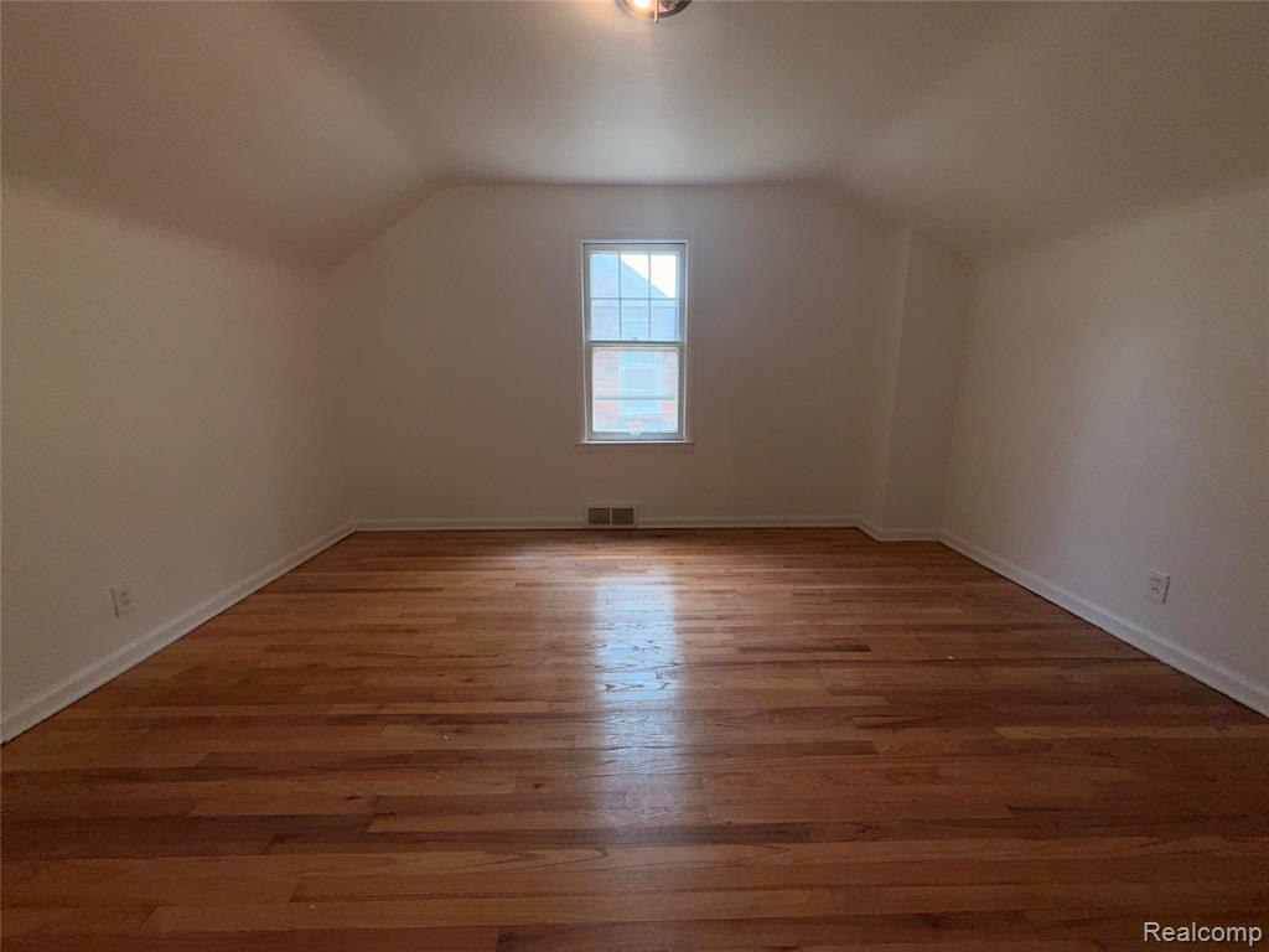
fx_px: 513
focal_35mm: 14
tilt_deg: -10.8
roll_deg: +0.0
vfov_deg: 85.7
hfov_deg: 102.1
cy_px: 476
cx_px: 634
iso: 16
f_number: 2.2
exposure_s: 1/122
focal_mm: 2.22
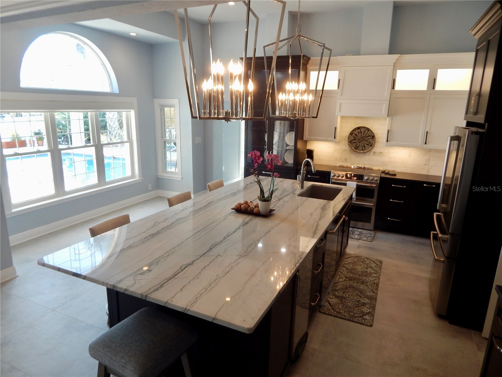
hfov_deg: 76.4
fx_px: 319
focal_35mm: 22
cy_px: 188
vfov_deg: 61.1
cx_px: 251
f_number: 3
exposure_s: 1/50
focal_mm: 4
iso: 125
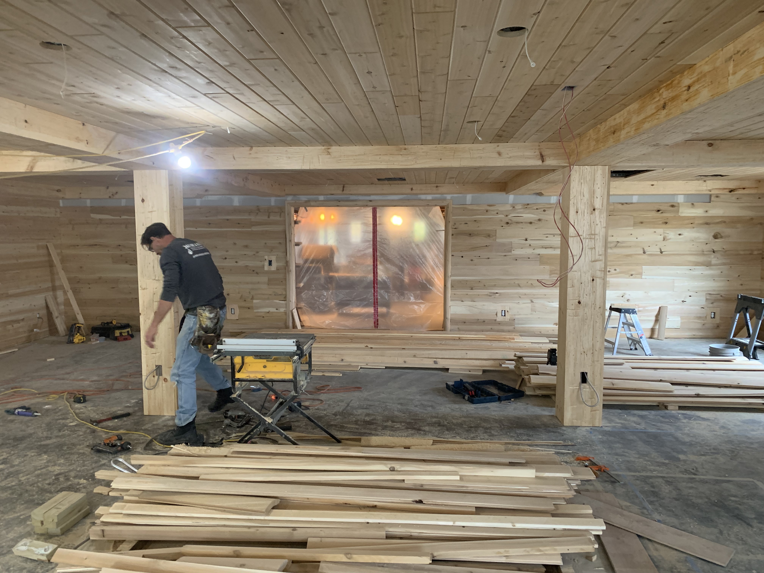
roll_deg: -0.3
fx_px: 574
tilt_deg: -7.5
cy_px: 286
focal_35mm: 26
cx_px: 382
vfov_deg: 53.1
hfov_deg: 67.3
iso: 320
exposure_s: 1/60
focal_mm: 4.25
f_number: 1.8
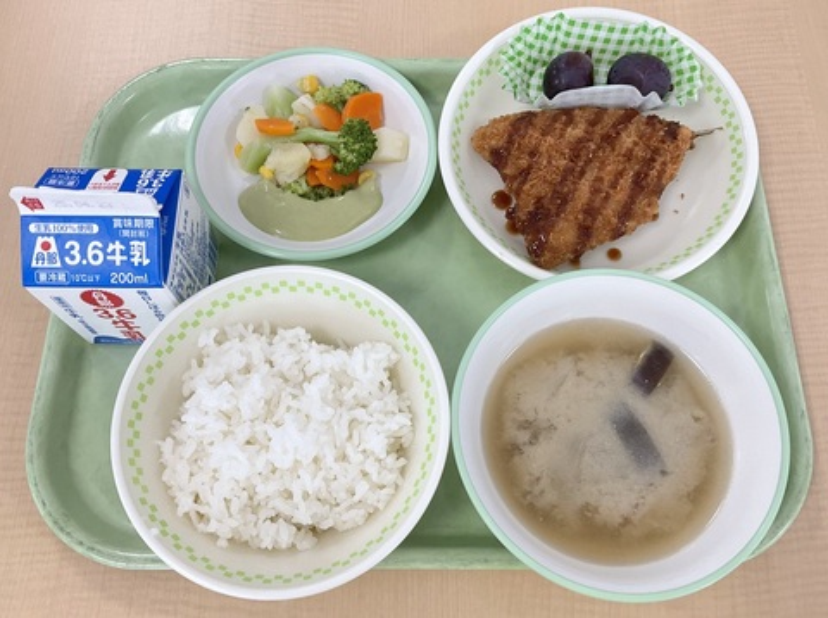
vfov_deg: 48.1
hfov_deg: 61.8
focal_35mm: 29
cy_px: 309
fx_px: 692
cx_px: 414
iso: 64
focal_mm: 3
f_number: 1.8
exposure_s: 1/99
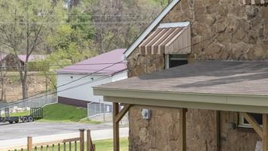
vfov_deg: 16.1
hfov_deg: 26.7
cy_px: 84
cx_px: 266
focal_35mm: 75
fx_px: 533
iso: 400
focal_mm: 12.29
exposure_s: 1/240
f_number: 5
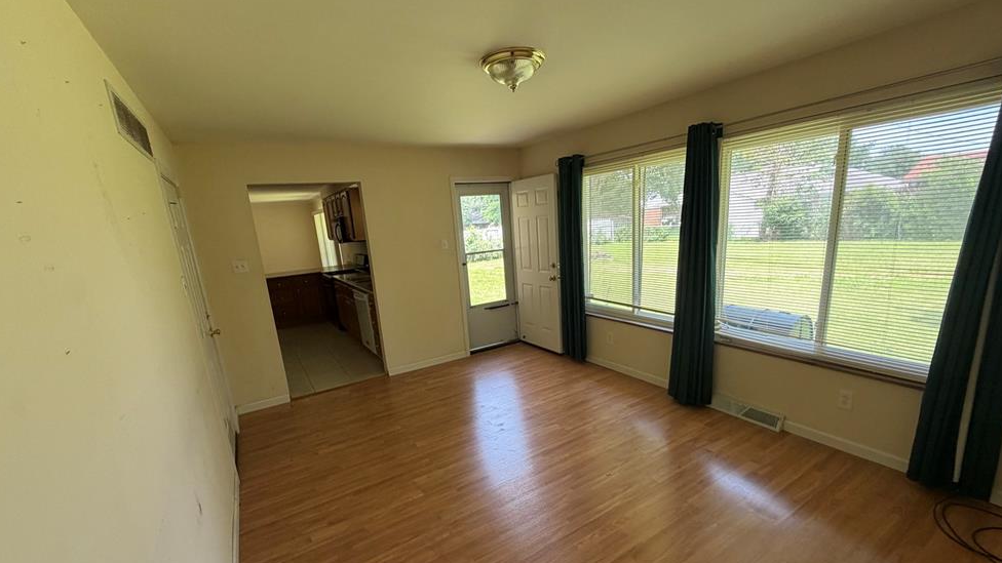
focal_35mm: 16
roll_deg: +4.7
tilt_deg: -12.9
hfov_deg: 99.4
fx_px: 425
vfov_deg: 66.7
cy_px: 322
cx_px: 499
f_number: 2.2
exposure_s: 1/121
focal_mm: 2.22
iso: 160
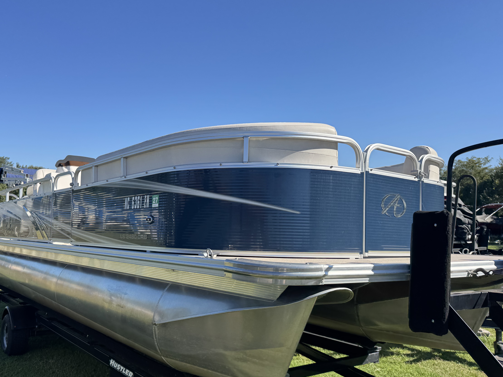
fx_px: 450
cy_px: 224
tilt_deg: +2.8
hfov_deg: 57.9
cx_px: 200
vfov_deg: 45.2
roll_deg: +2.3
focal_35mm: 31
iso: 80
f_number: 1.78
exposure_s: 1/3096
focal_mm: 6.76
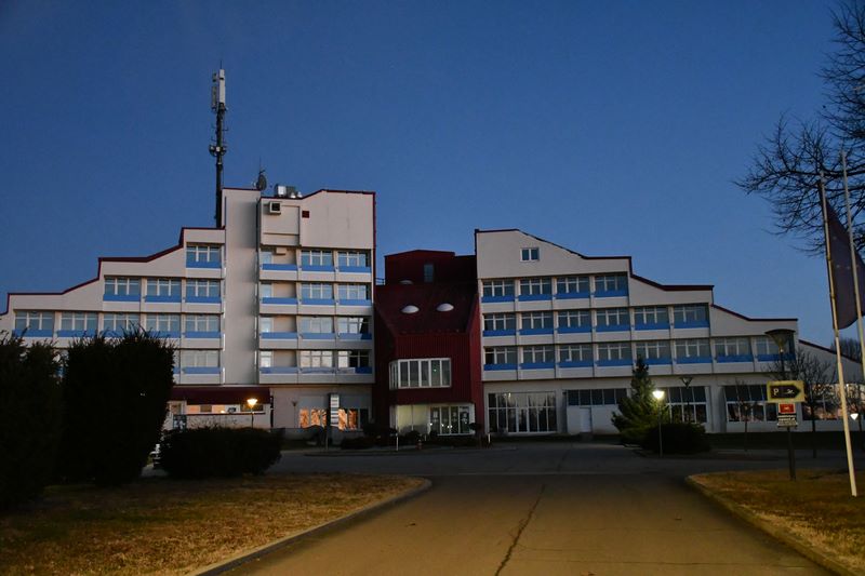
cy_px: 288
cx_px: 432
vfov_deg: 34.2
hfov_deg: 49.6
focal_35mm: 39
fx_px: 937
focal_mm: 26
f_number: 3.8
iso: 6400
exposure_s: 1/30
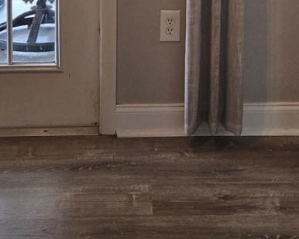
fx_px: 823
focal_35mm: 93
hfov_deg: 20.5
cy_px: -108
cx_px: 191
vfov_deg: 15.4
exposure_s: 1/120
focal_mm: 5.4
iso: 160
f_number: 1.8
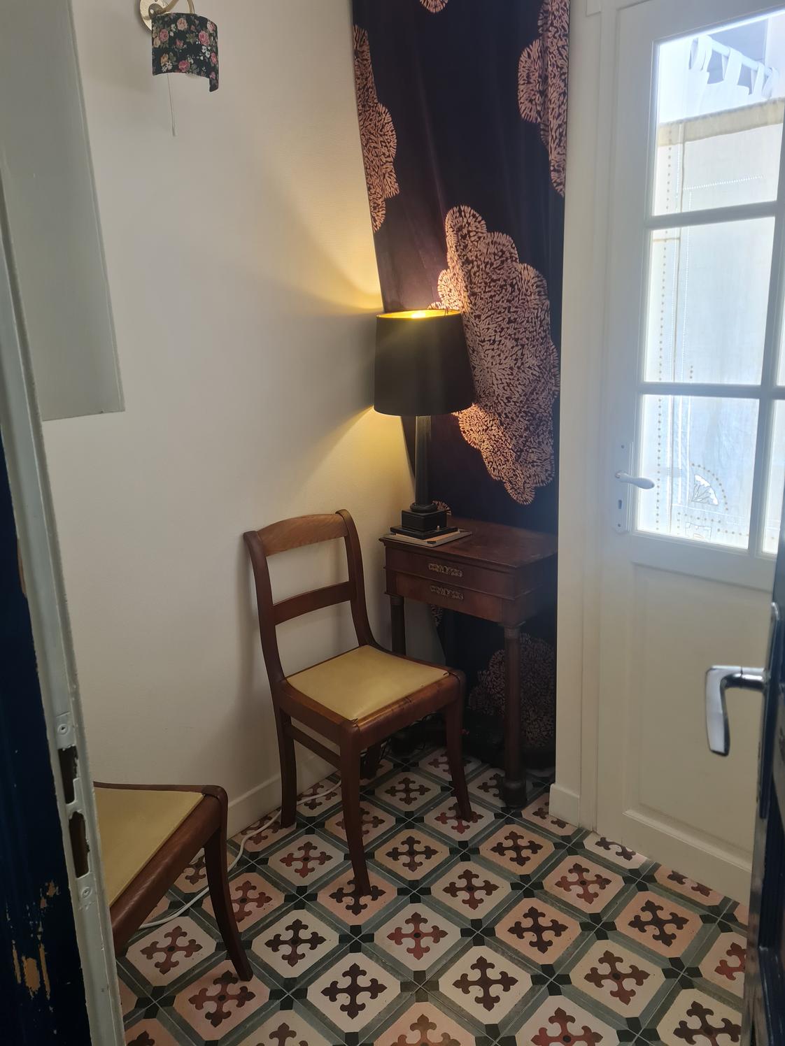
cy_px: 523
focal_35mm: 26
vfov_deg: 67.3
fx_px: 786
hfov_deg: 53.1
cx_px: 392
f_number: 1.8
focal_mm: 5.4
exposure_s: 1/100
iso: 200
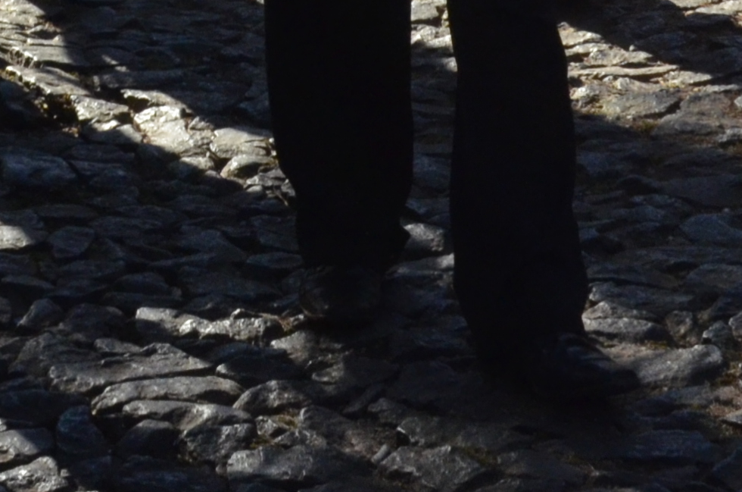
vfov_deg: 7.6
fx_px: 3414
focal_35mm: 166
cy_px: -710
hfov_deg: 12.4
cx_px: 220
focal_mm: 22
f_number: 11
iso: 1250
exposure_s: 1/500
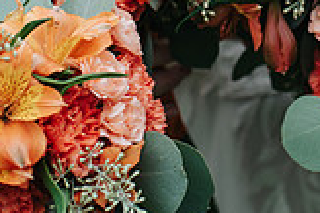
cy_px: -58
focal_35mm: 124
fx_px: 1101
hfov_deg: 16.3
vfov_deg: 10.8
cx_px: 287
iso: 125
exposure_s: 1/800
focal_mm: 35
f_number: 3.2
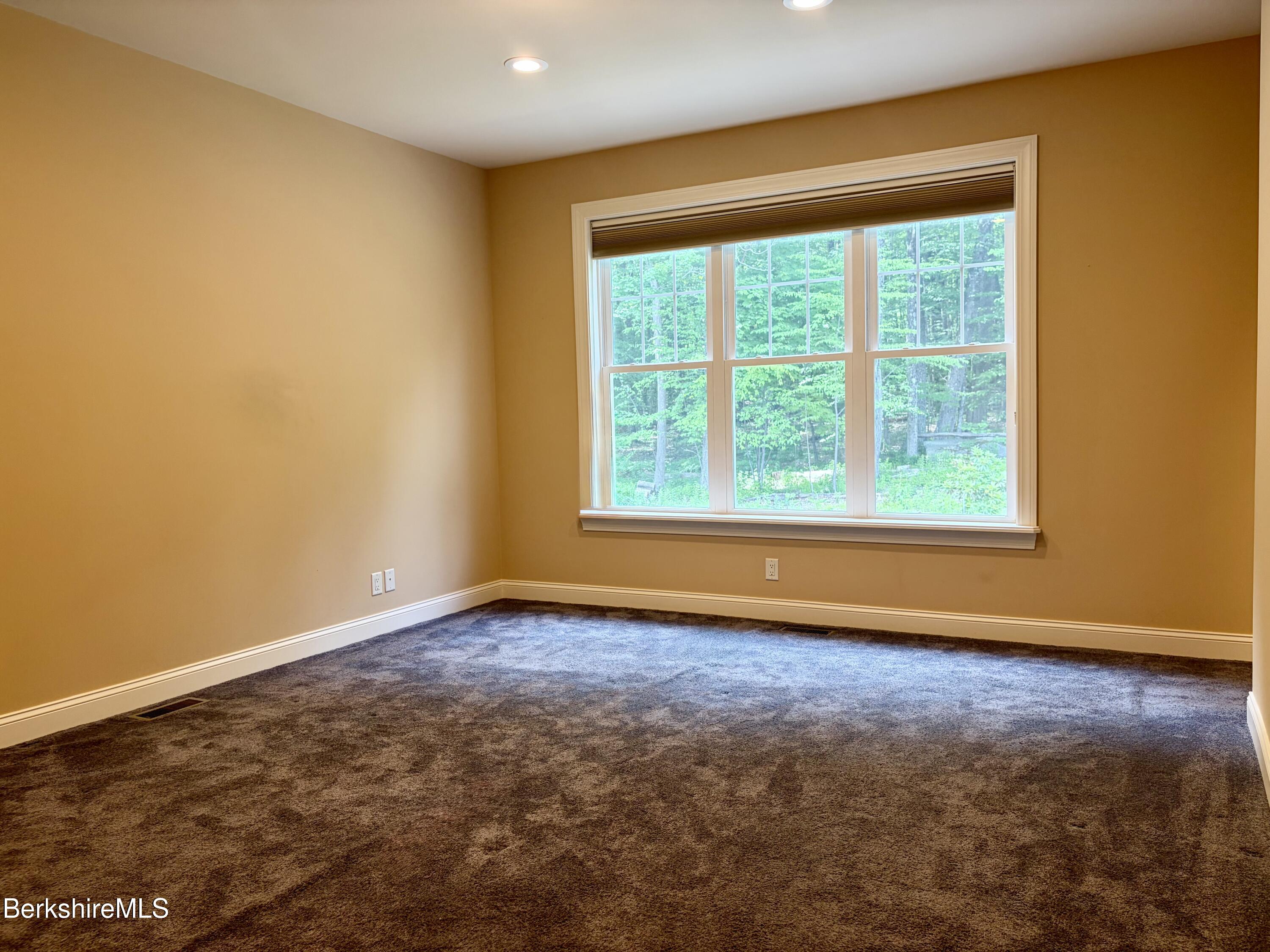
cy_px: 476
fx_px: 954
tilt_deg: -3.8
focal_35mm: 26
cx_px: 635
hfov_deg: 67.3
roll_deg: +2.4
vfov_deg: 53.1
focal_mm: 5.96
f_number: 1.6
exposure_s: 1/60
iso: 64
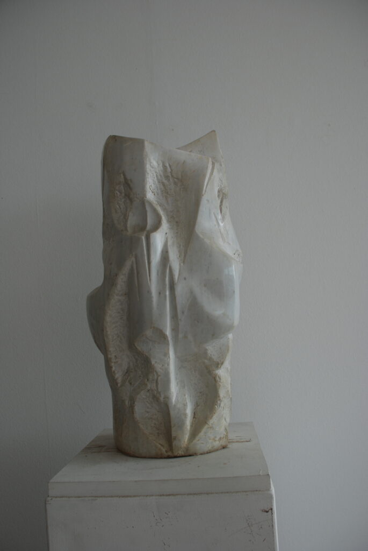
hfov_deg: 43.7
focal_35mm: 30
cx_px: 184
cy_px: 276
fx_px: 459
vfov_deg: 61.9
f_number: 5.6
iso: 180
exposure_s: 1/125
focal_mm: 20
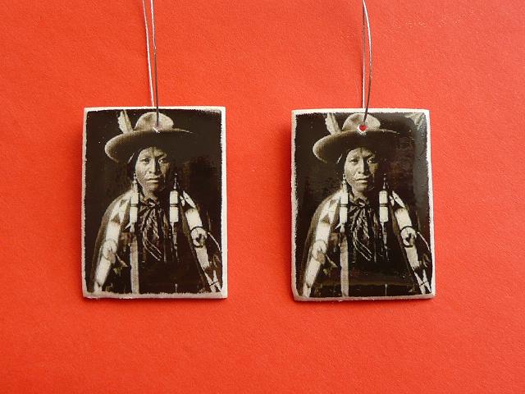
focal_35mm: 50
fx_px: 758
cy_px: 197
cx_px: 262
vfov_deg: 29.1
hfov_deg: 38.2
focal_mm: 5.8
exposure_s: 1/60
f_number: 3.7
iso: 100
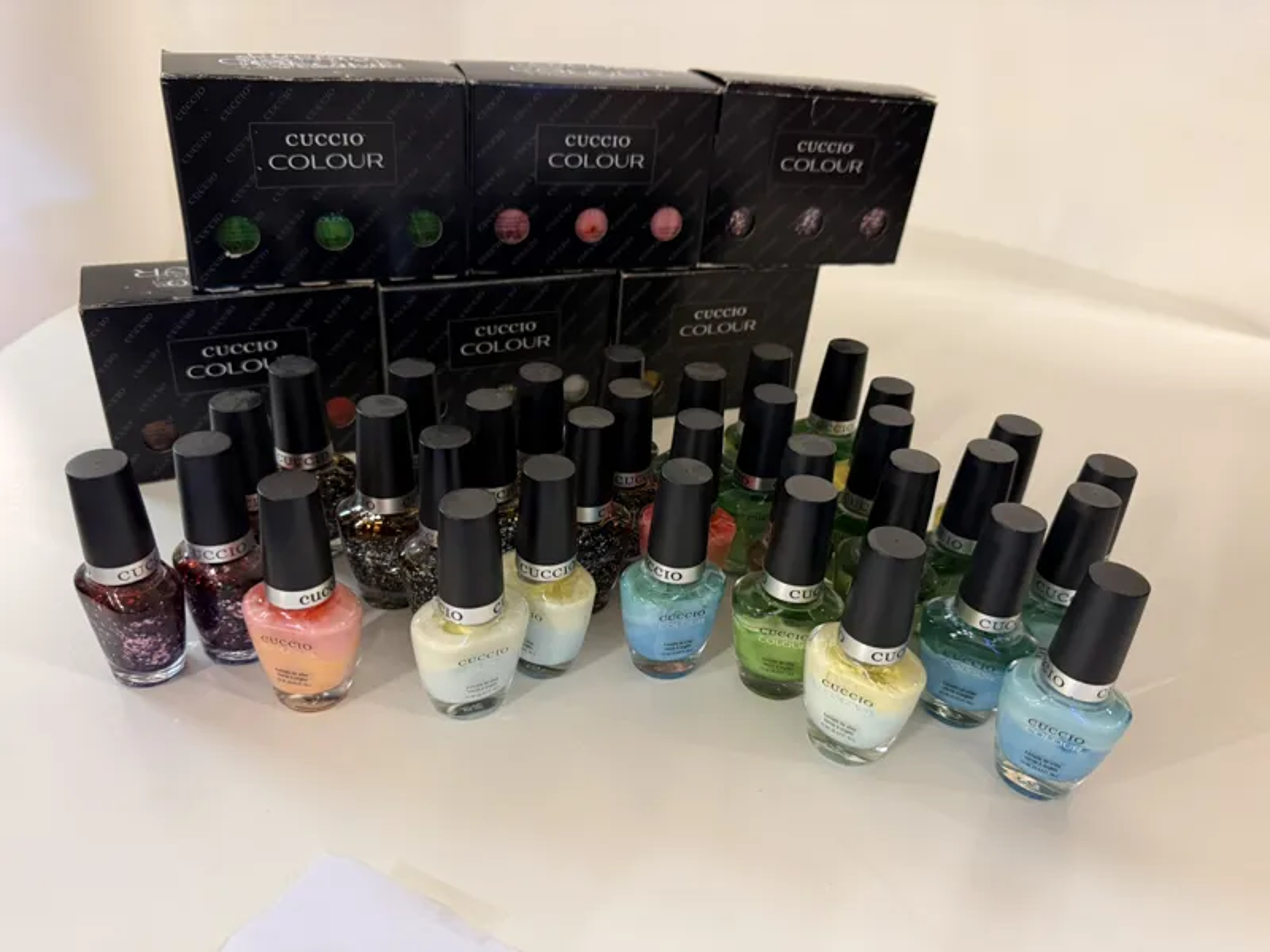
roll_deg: -5.0
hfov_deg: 71.6
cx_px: 635
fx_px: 881
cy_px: 476
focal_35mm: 24
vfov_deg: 56.8
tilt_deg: -31.2
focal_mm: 6.76
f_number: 1.78
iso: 500
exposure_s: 1/50
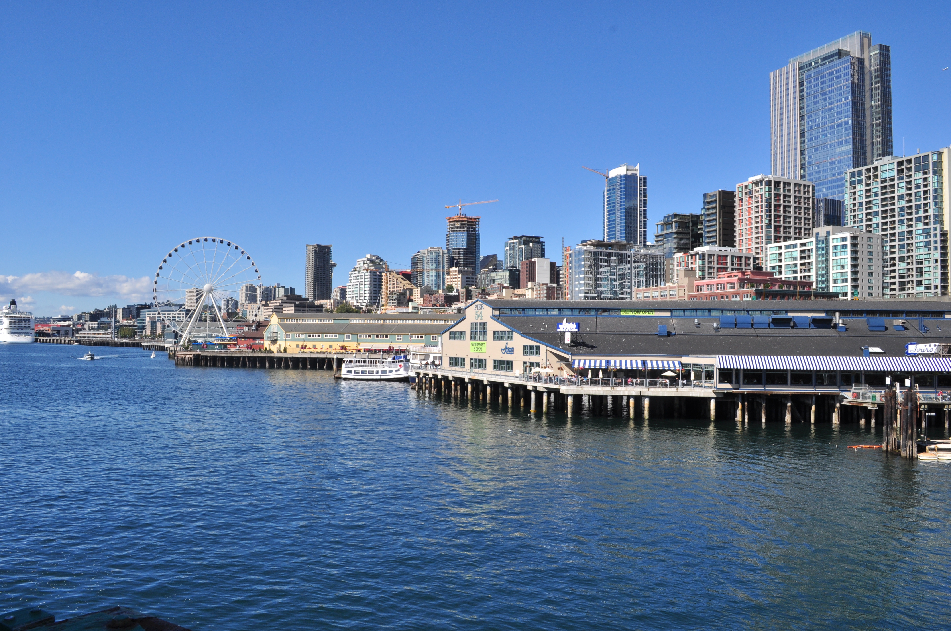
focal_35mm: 30
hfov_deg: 62.0
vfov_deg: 43.5
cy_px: 316
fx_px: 792
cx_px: 476
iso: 200
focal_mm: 20
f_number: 18
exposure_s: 1/200
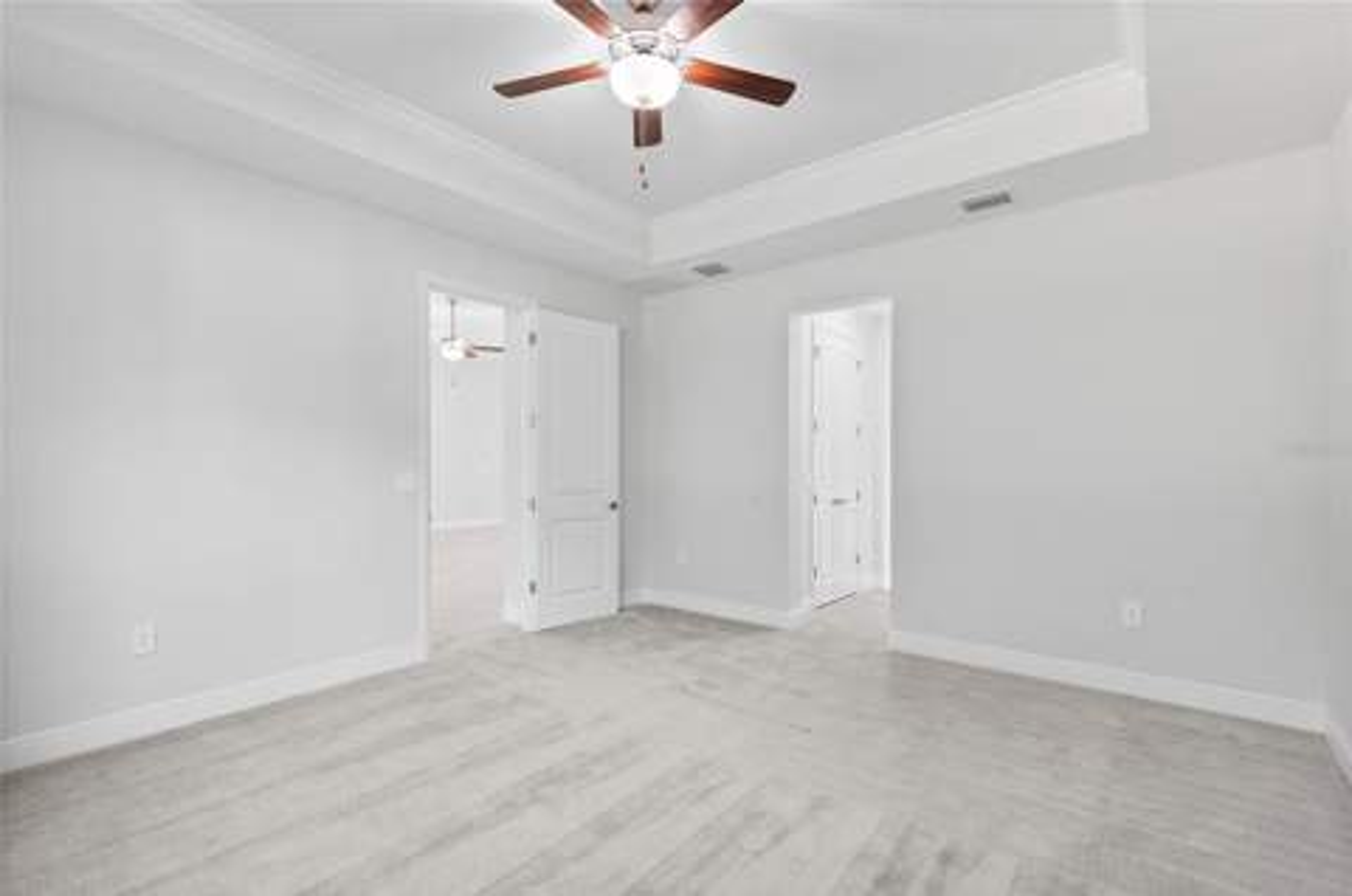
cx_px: 676
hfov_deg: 96.8
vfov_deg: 73.5
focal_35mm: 16
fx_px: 600
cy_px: 448
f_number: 10
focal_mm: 16
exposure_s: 1/1.25
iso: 100
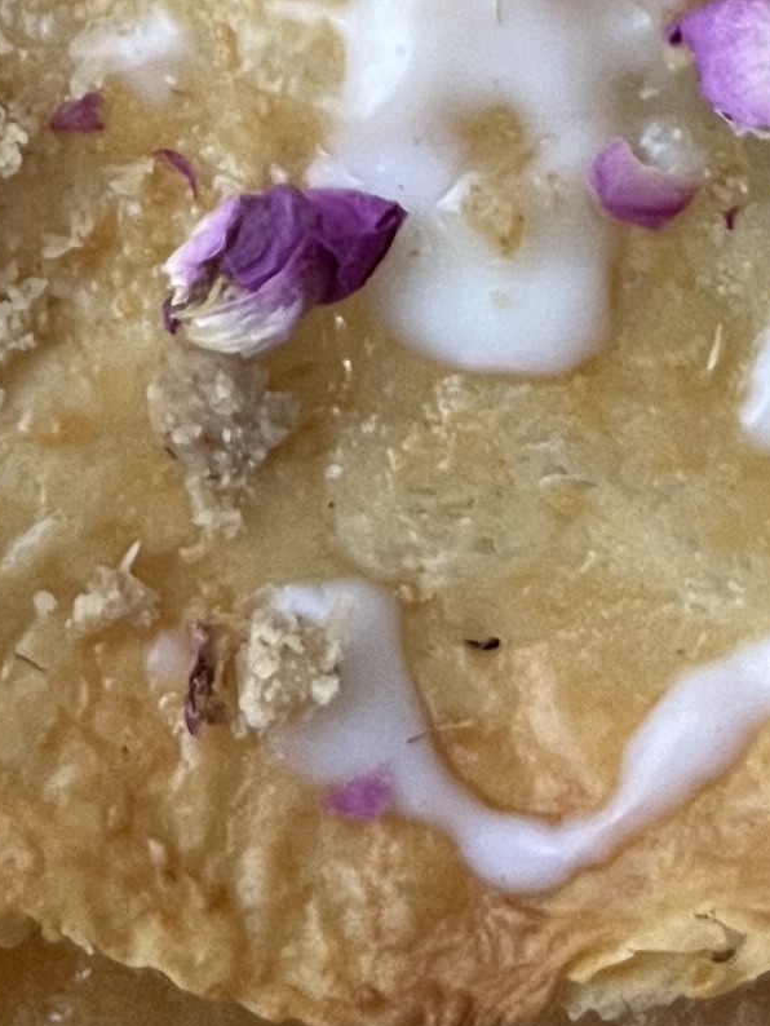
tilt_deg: -64.7
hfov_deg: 11.1
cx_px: -90
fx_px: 3913
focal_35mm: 132
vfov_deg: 12.5
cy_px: -1242
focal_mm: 5.1
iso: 500
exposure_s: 1/50
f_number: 1.6
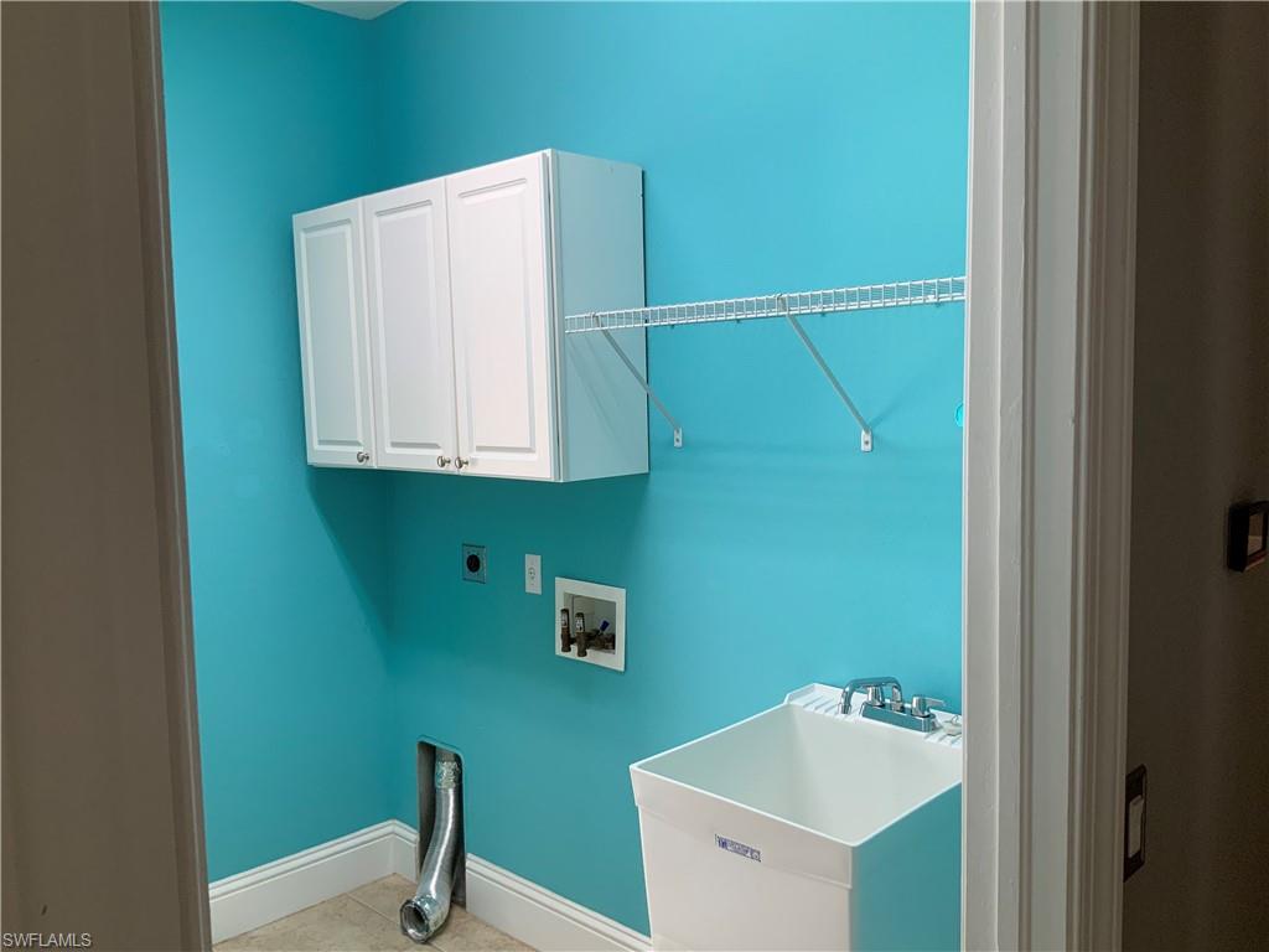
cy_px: 476
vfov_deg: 48.2
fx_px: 1063
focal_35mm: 29
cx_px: 634
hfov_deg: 61.7
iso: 50
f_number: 1.8
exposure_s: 1/60
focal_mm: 3
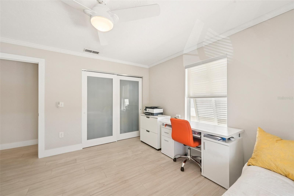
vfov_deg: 81.2
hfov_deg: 104.3
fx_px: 114
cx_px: 147
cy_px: 98
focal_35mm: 14
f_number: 8
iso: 400
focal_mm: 14
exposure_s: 1/50
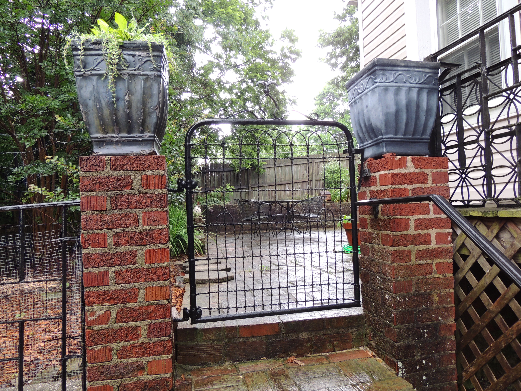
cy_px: 196
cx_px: 260
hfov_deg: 71.6
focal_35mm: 24
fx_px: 361
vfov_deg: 56.8
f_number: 3
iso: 220
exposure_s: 1/30
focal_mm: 4.3
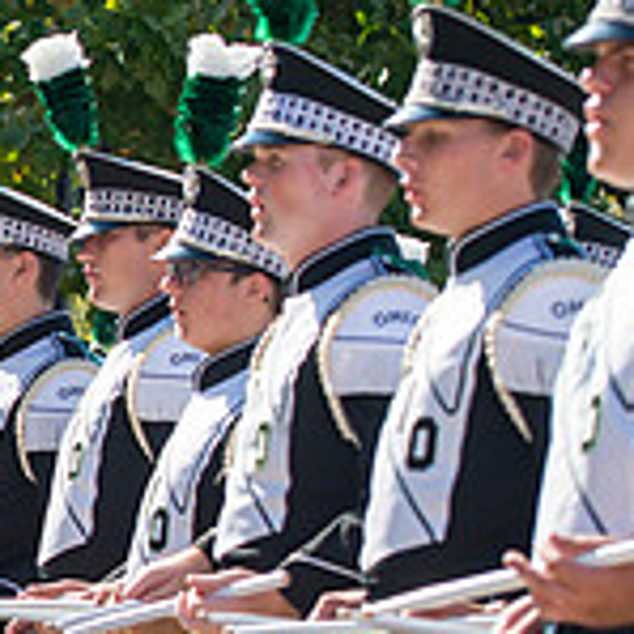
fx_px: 4807
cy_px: 477
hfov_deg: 7.3
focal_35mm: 232
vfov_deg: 7.5
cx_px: -498
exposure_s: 1/1000
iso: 200
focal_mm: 70
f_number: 4.5
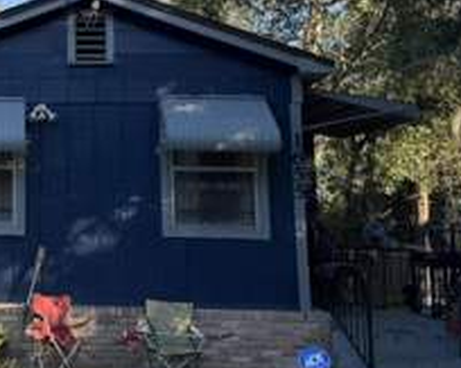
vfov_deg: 27.4
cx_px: -14
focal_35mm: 55
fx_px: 750
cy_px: 112
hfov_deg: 31.3
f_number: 1.78
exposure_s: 1/1046
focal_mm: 6.76
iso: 80
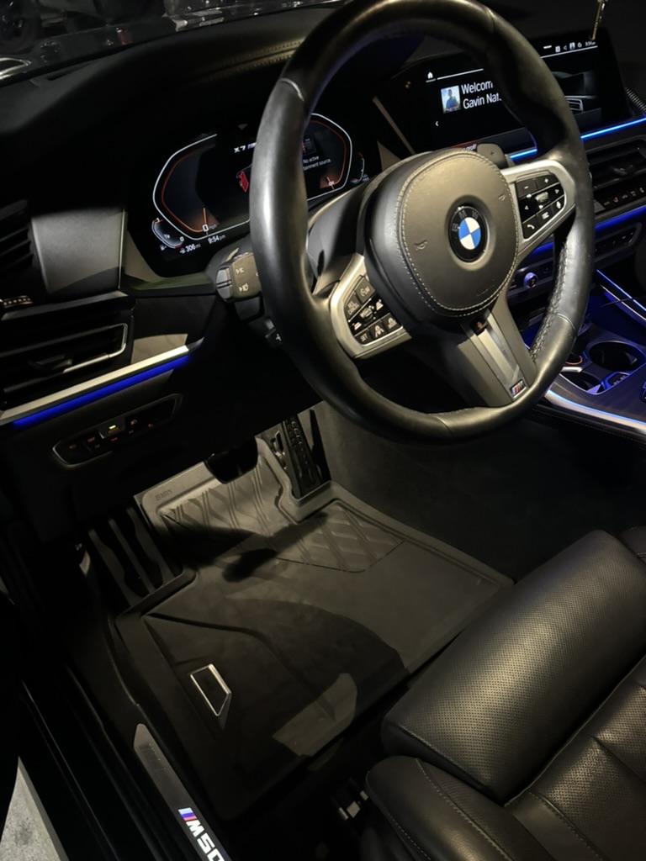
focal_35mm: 26
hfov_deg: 53.1
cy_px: 430
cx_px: 323
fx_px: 647
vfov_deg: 67.3
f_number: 1.6
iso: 1600
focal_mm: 5.96
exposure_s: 1/17
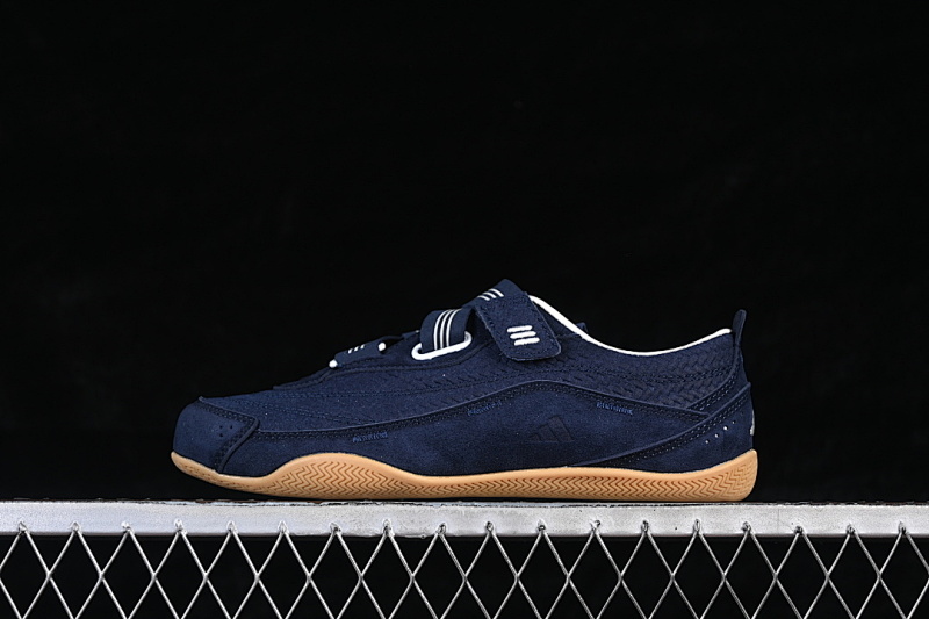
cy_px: 310
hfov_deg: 27.0
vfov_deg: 18.2
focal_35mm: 75
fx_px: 1935
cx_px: 464
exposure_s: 1/60
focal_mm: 50
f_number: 6.3
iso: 160
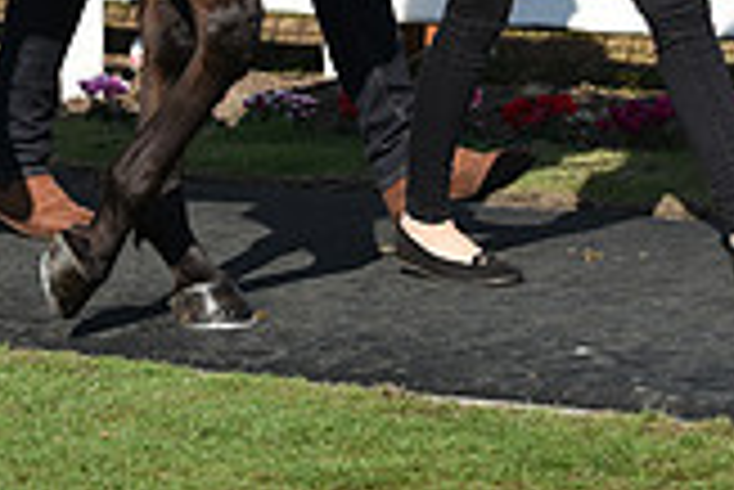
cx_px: -72
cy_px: -375
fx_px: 6244
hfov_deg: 6.7
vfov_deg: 4.5
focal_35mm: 306
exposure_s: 1/2500
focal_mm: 86
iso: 500
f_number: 6.3
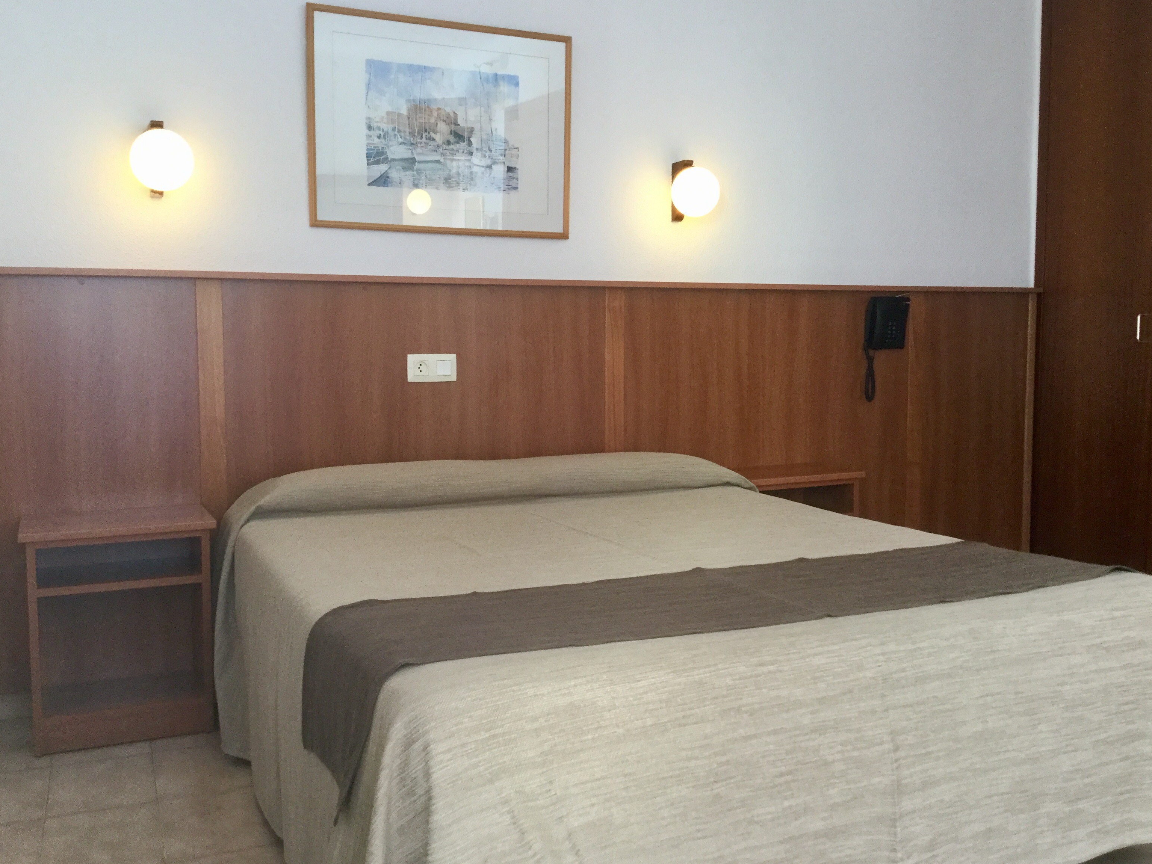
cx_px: 582
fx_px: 1098
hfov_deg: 55.3
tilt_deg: -4.2
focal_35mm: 33
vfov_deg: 42.9
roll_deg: +0.6
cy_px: 423
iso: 100
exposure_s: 1/33
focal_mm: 3.3
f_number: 2.4
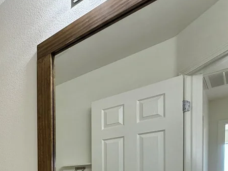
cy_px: 188
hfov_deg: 43.3
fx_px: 211
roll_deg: +1.1
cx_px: -26
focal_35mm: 32
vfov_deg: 37.1
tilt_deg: -1.8
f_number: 2.2
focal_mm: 2.22
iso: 160
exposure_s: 1/120
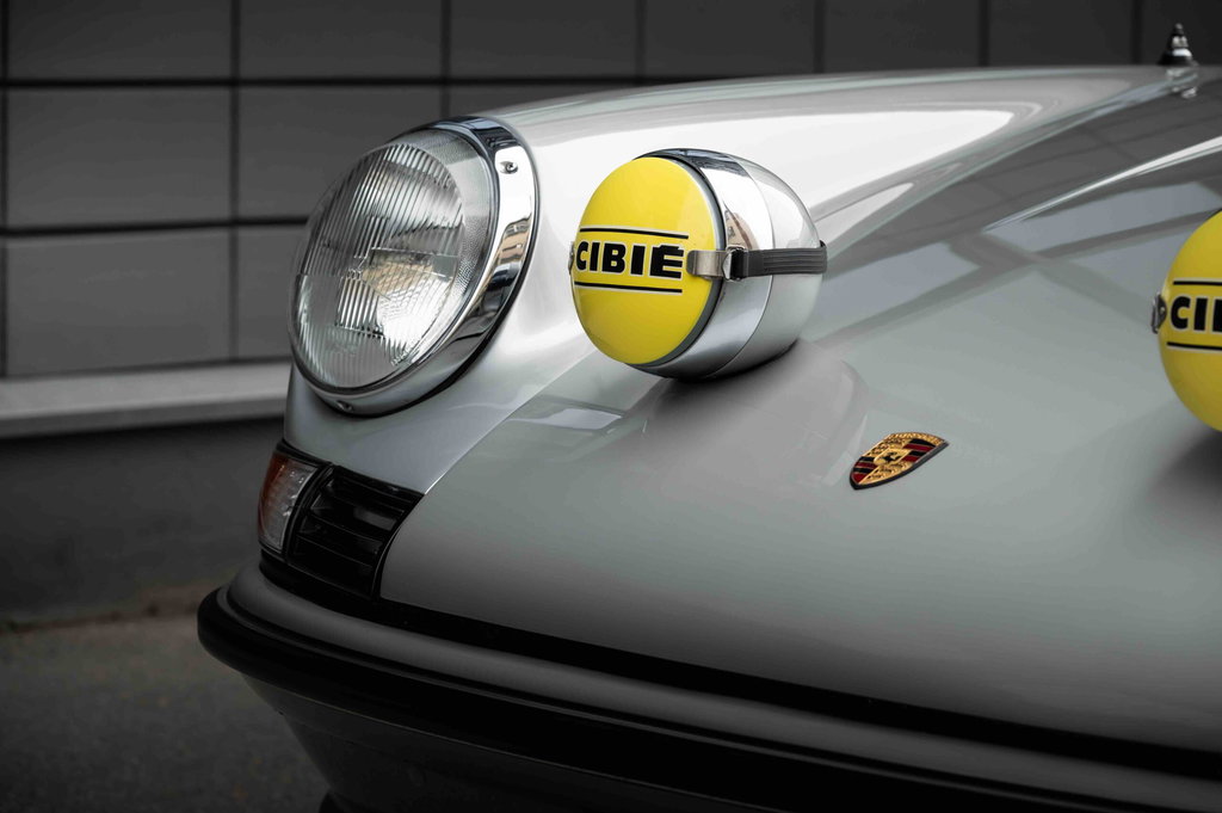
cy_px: 406
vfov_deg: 11.4
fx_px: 4070
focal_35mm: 120
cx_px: 611
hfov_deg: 17.1
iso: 500
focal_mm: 120
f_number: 7.1
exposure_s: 1/200
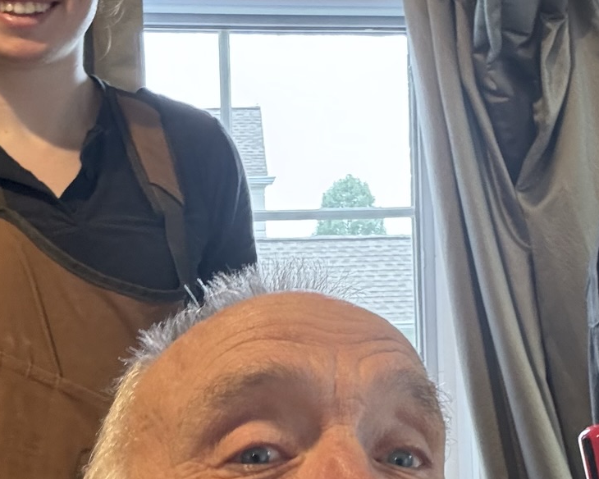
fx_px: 1117
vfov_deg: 24.2
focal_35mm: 63
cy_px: 208
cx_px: 398
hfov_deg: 29.8
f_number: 1.9
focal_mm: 2.69
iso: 320
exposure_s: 1/60
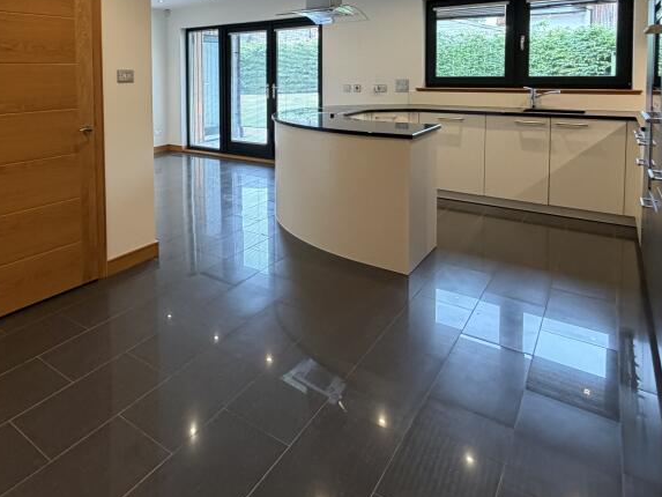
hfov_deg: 66.3
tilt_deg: -3.0
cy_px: 95
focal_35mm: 25
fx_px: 478
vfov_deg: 51.3
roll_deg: +1.2
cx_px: 191
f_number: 2.2
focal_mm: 2.22
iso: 250
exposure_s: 1/50
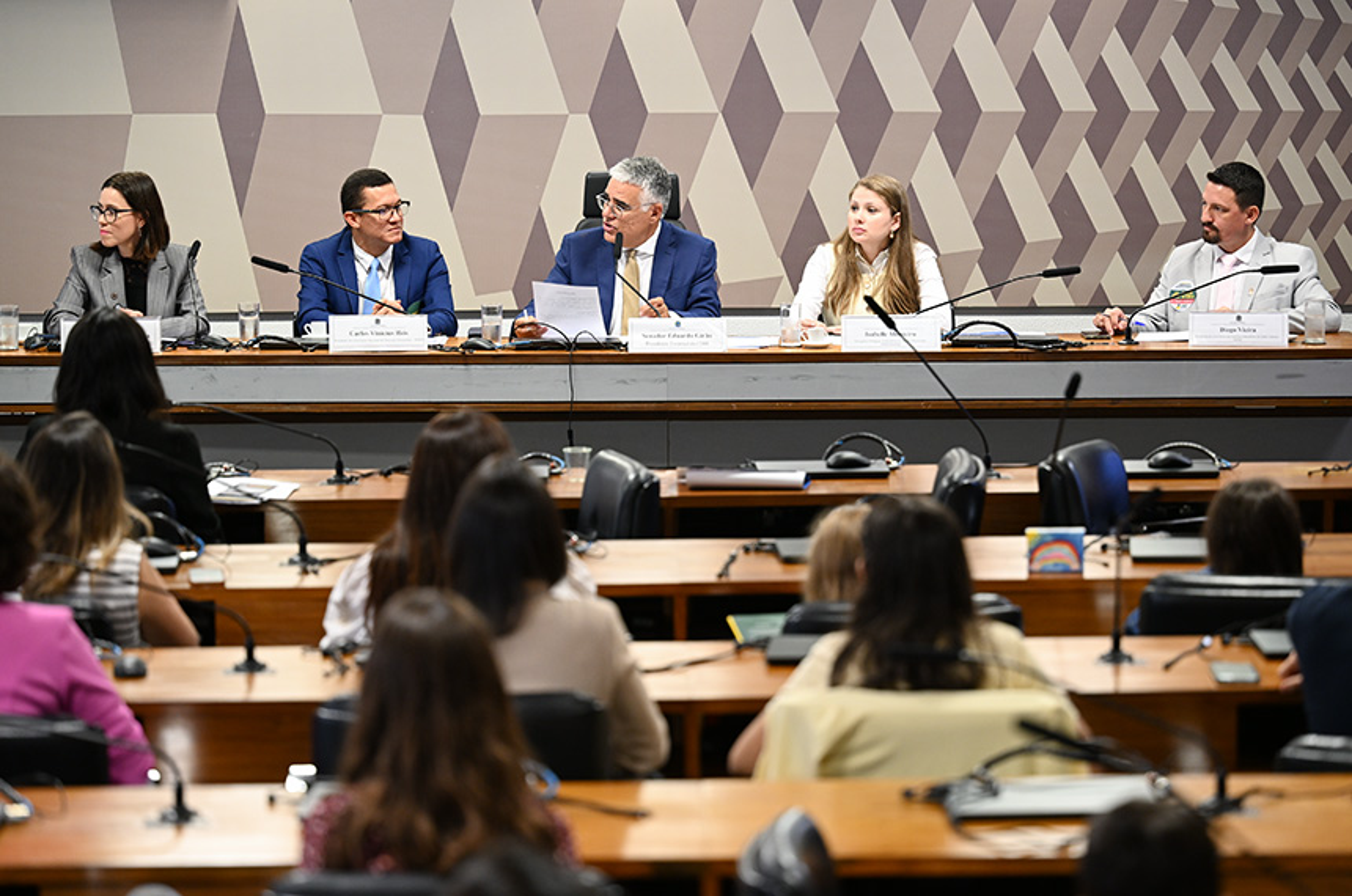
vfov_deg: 11.9
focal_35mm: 115
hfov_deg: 17.8
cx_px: 676
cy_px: 448
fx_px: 4311
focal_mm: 115
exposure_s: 1/100
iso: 1250
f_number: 2.8
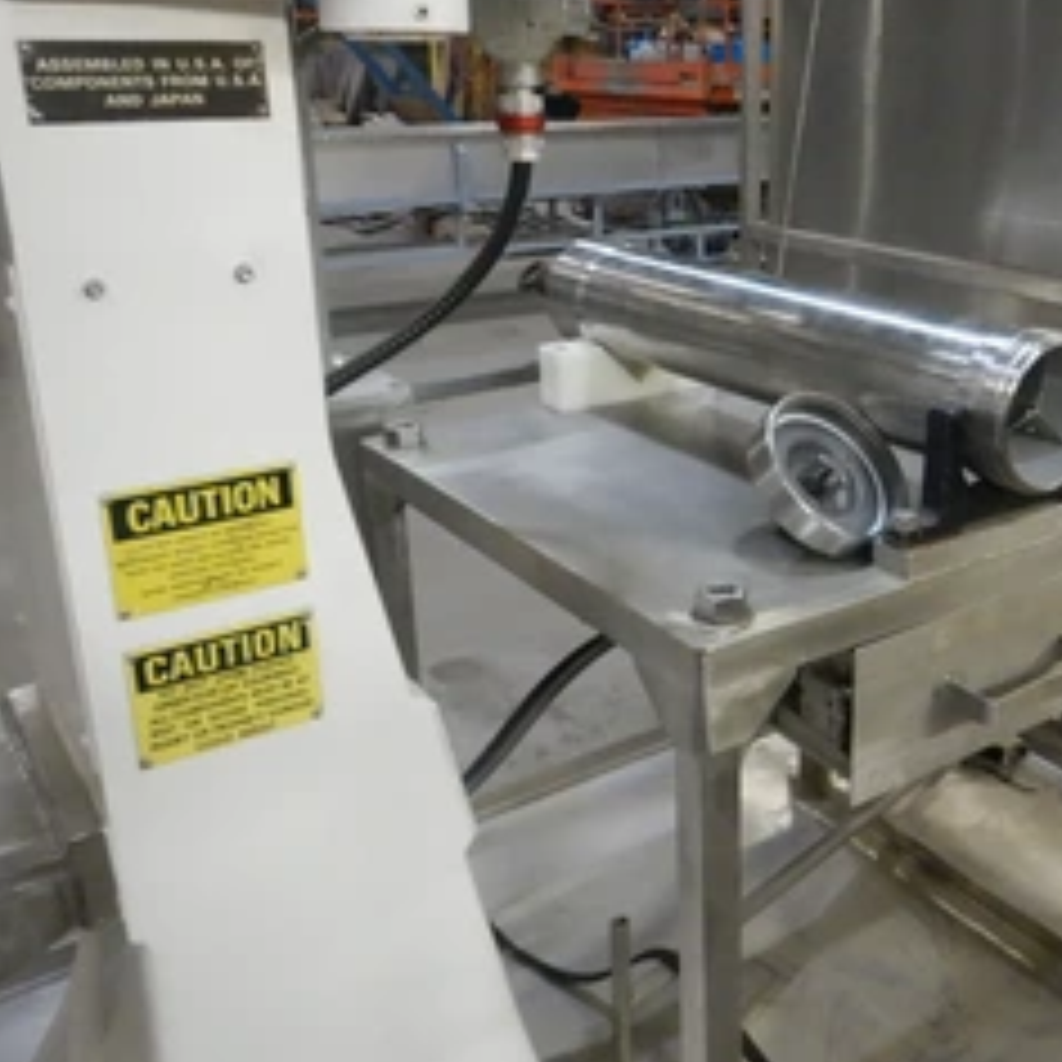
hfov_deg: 45.0
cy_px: 477
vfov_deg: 46.0
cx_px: 752
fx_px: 1250
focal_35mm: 36
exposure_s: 1/160
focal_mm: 4.3
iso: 1600
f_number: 2.8
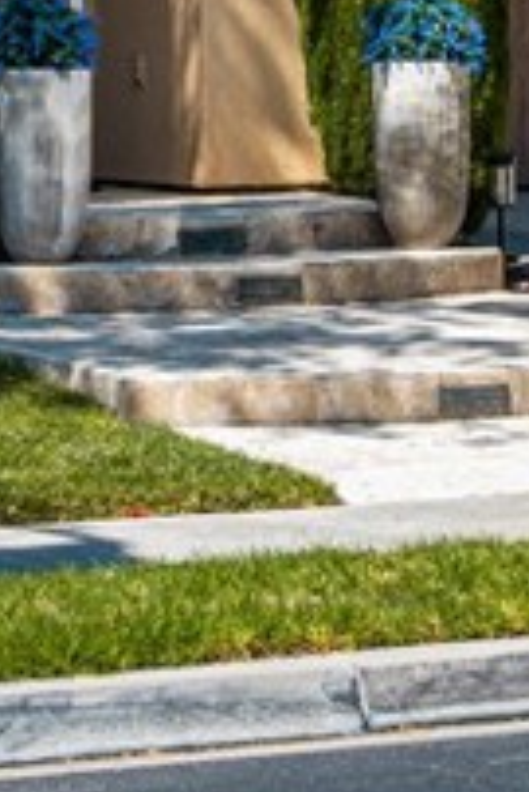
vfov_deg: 12.6
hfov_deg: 9.0
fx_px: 3344
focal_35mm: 152
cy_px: -502
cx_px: -8
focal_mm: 30
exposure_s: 1/200
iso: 80
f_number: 11
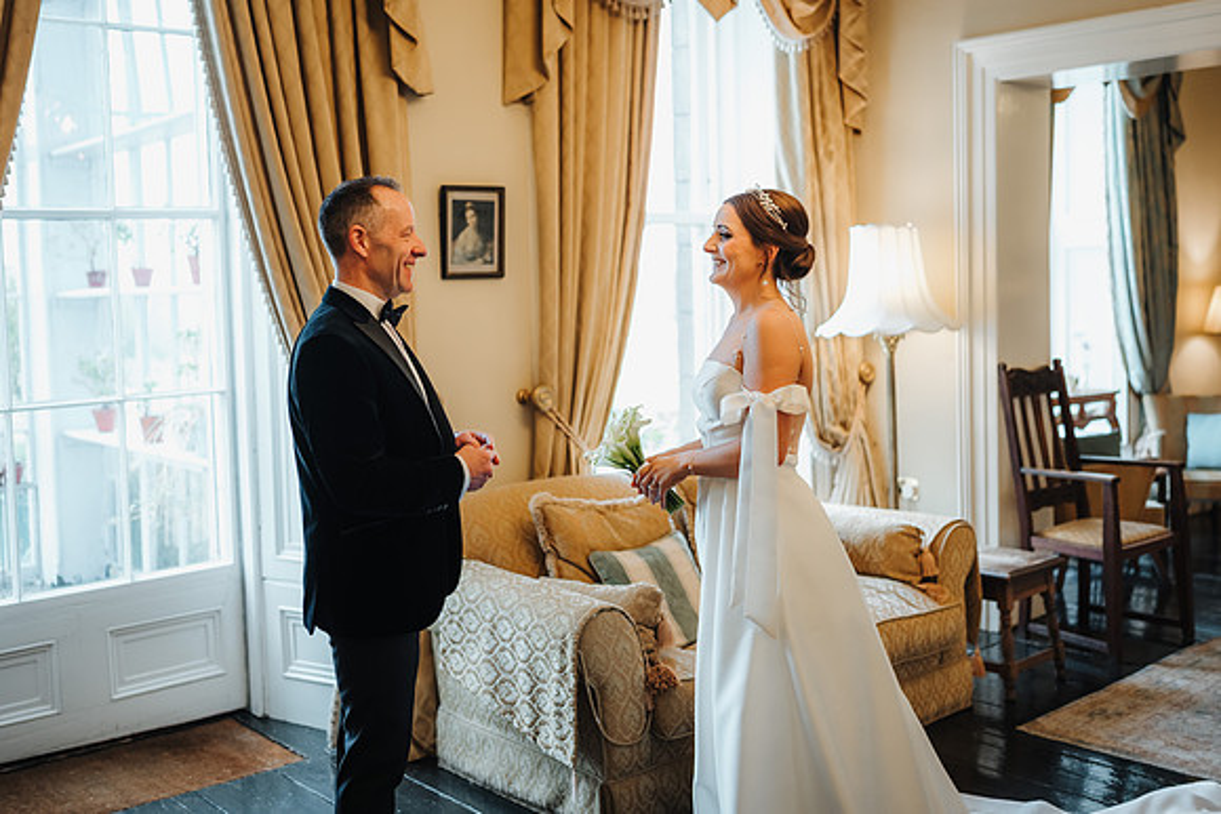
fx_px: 1303
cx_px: 610
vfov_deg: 34.7
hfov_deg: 50.2
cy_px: 367
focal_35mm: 38
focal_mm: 35
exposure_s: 1/200
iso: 800
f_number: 1.4
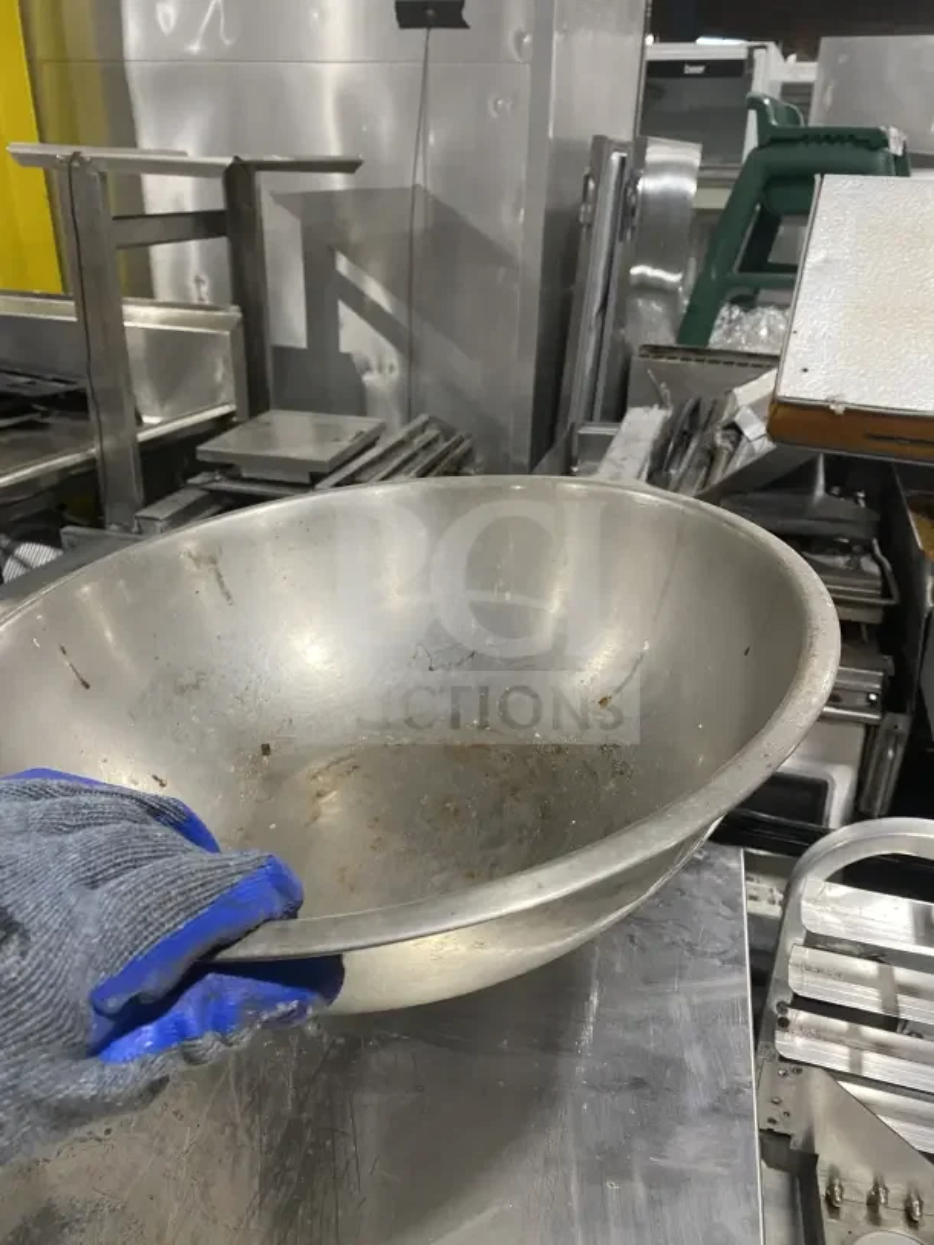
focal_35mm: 26
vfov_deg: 67.3
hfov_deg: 53.1
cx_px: 467
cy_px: 622
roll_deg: -1.9
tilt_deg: -25.2
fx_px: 935
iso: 160
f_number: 1.8
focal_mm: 4.25
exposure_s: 1/60
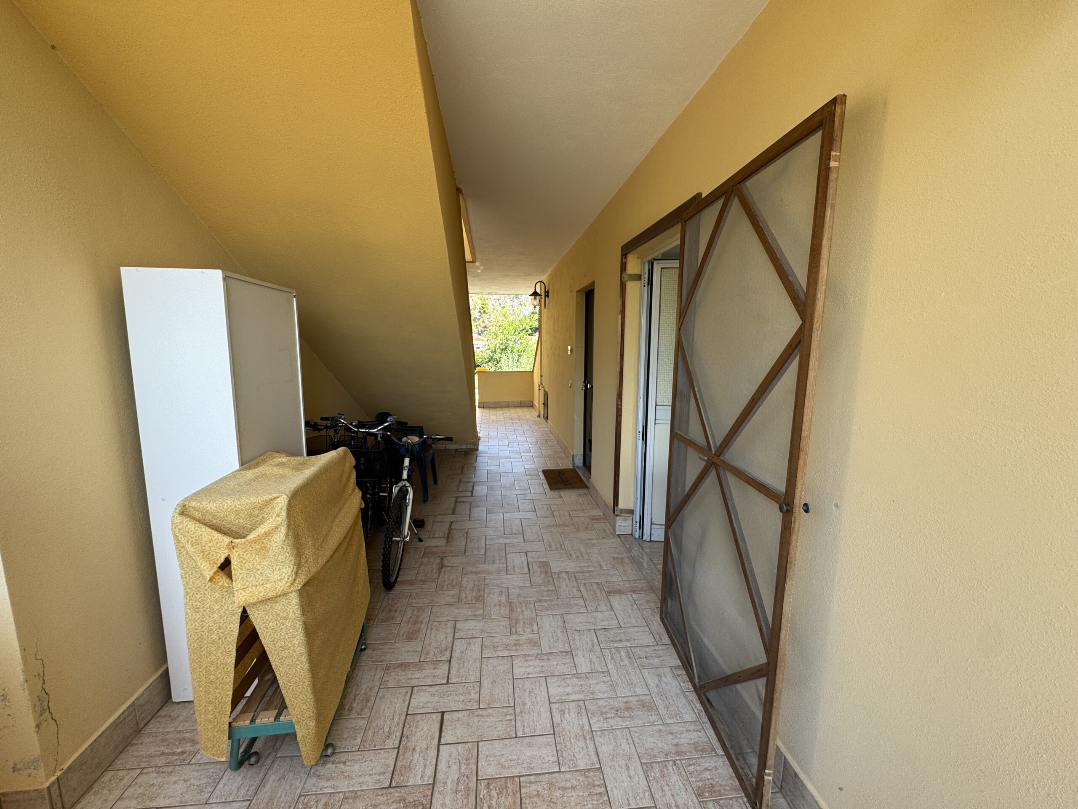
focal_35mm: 14
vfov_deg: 85.7
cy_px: 404
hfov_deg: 102.1
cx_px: 539
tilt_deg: -7.6
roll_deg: +1.0
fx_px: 436
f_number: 2.2
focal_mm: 2.22
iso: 40
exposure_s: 1/156
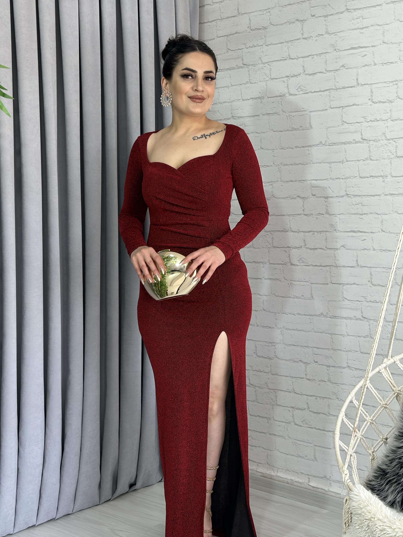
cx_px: 188
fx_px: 854
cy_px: 300
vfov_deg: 34.9
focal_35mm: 55
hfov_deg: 26.6
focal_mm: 6.86
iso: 64
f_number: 1.78
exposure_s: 1/153
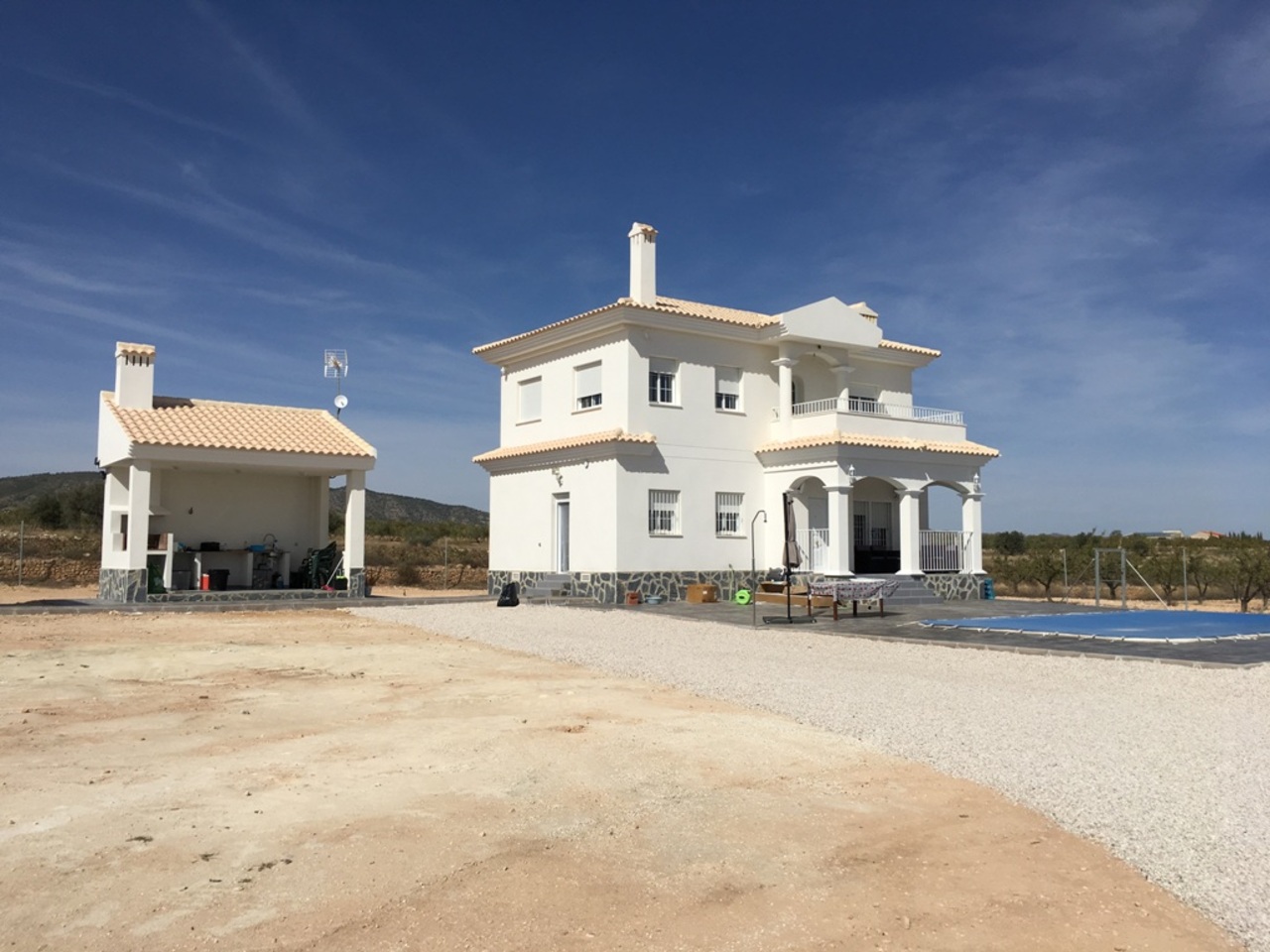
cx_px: 635
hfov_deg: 61.7
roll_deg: -0.2
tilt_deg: +5.8
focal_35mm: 29
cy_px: 476
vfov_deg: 48.2
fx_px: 1064
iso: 25
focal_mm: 4.15
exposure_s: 1/4808
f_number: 2.2
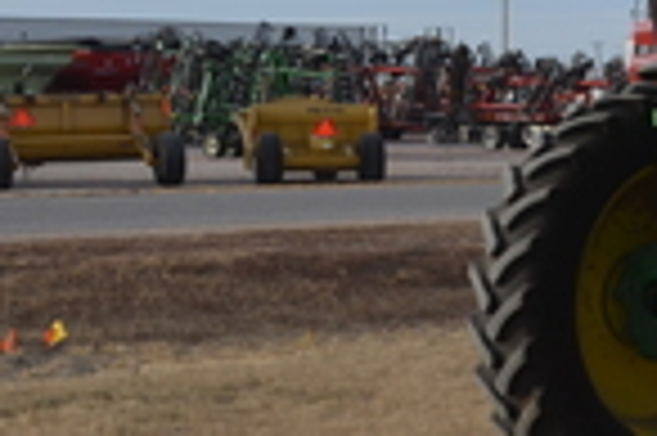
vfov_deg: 9.4
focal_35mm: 145
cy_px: 108
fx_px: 2643
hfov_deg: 13.1
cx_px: 1107
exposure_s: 1/250
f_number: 8
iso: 125
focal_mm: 26
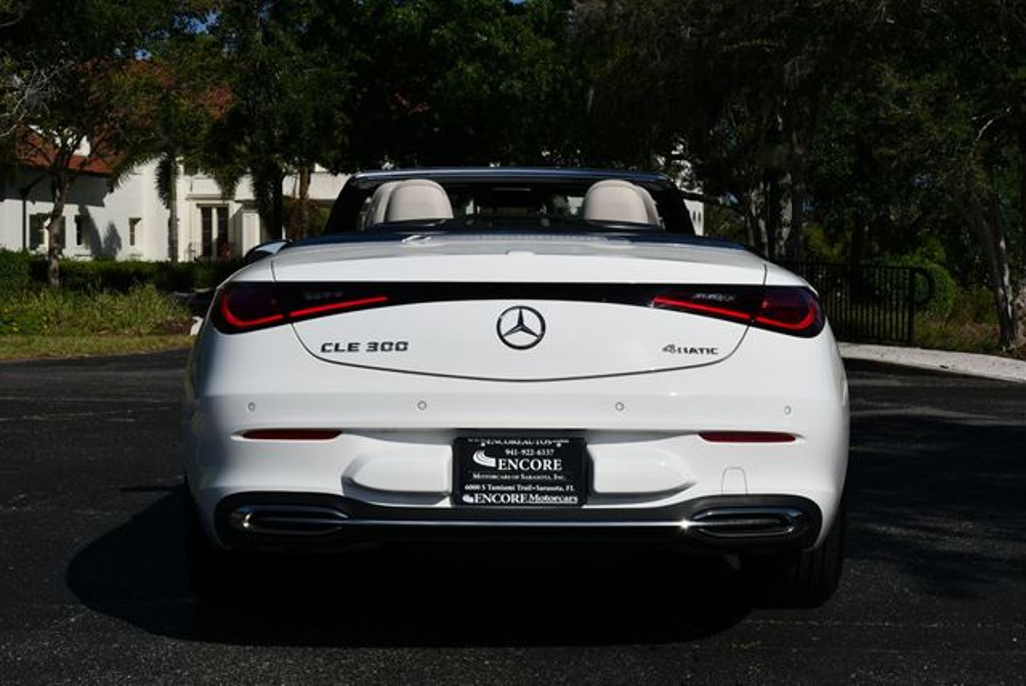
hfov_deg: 31.4
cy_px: 343
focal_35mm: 64
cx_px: 513
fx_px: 1826
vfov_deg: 21.3
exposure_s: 1/500
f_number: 10
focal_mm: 32
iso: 100
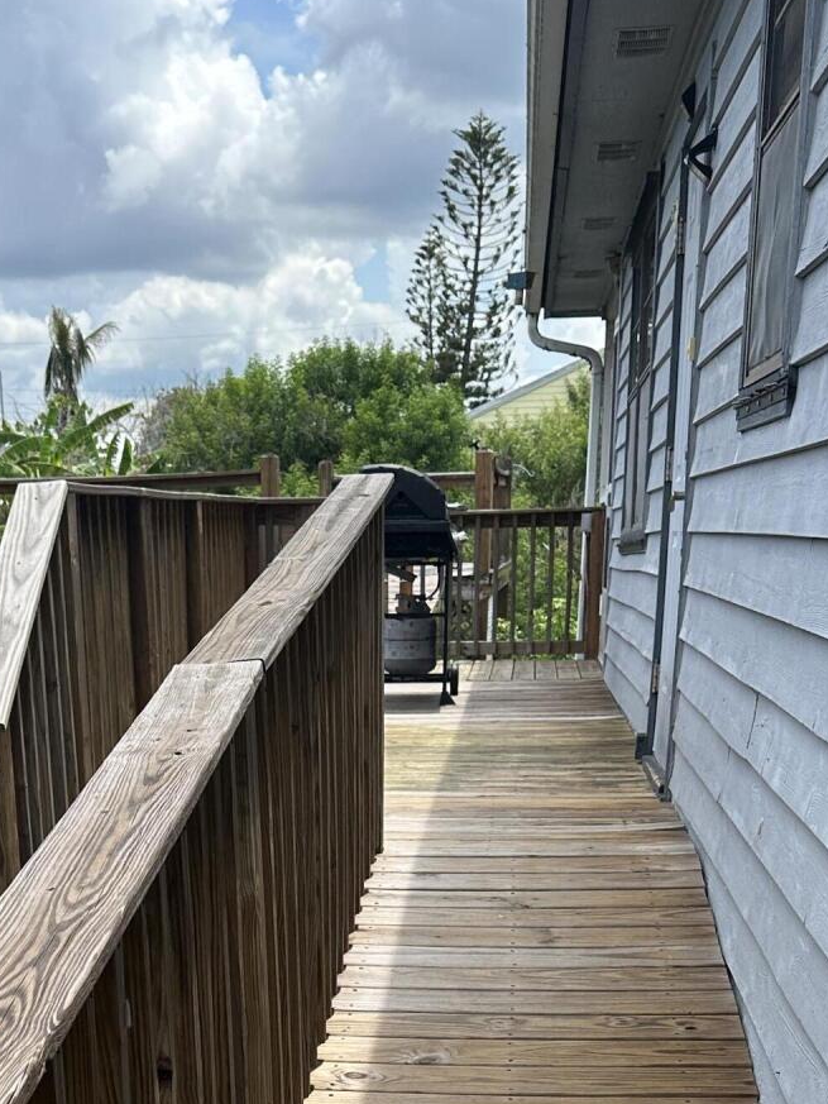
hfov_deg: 26.4
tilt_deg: -18.8
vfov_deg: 31.6
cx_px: 286
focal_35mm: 55
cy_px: 1167
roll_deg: +0.3
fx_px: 1754
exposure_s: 1/2469
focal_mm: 6.86
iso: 80
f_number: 1.78
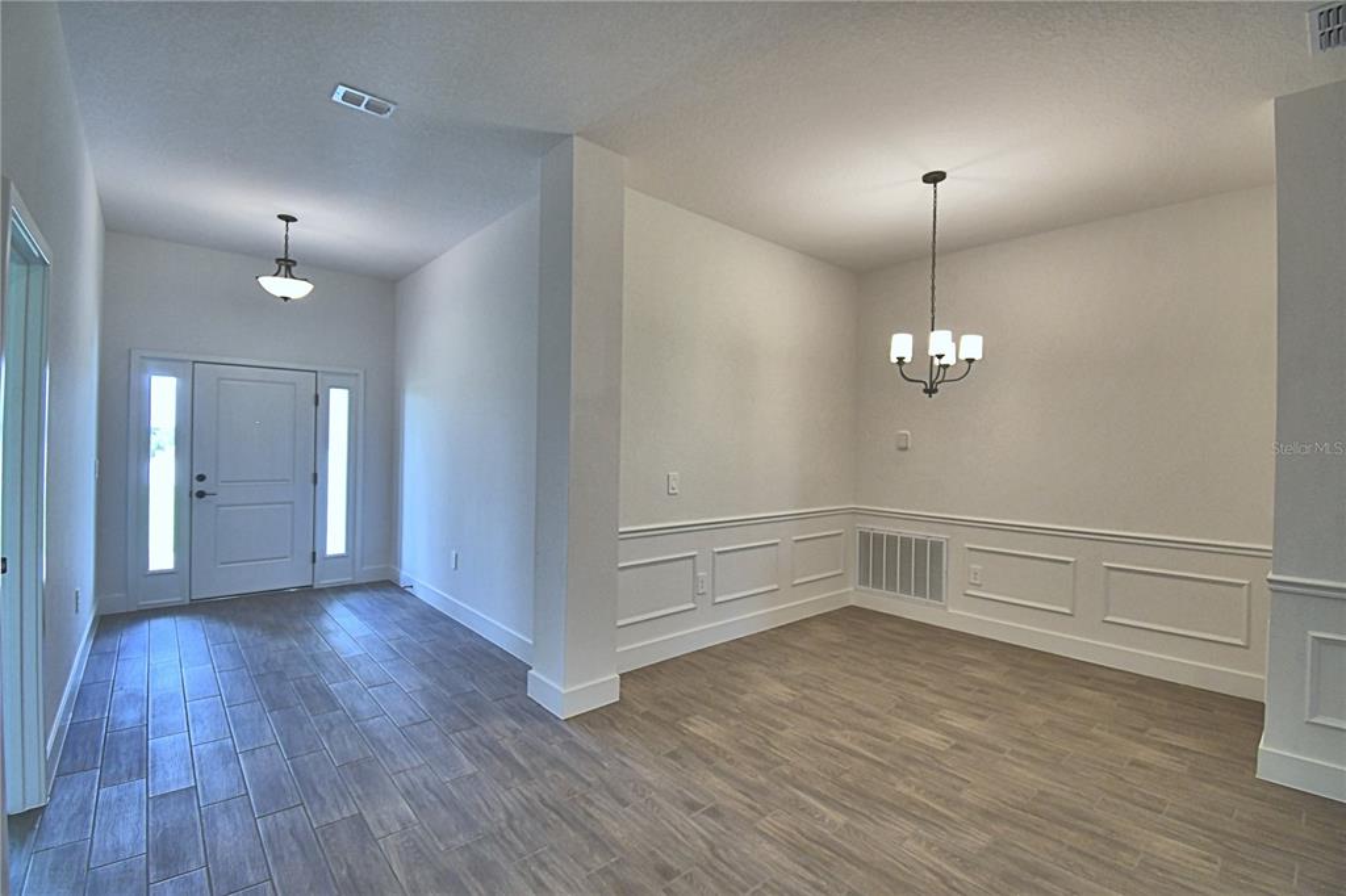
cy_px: 448
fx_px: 561
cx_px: 673
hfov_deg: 100.4
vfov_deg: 77.3
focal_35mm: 15
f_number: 4.5
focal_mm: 10
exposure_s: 1/100
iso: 400
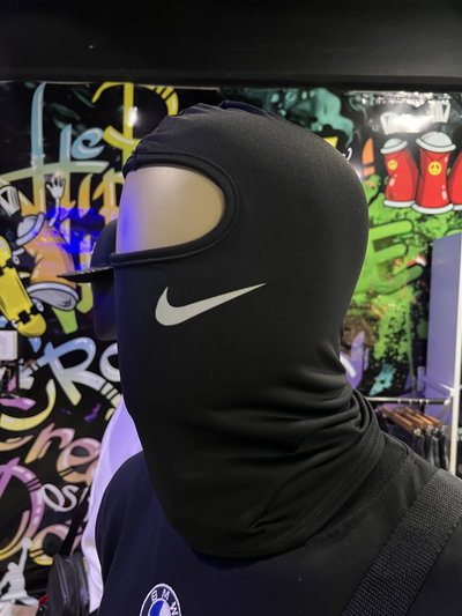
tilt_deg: -1.7
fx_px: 462
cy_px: 308
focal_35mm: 26
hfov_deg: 53.1
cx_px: 231
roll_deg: -1.9
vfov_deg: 67.3
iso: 400
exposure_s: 1/33
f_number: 1.5
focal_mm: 5.7
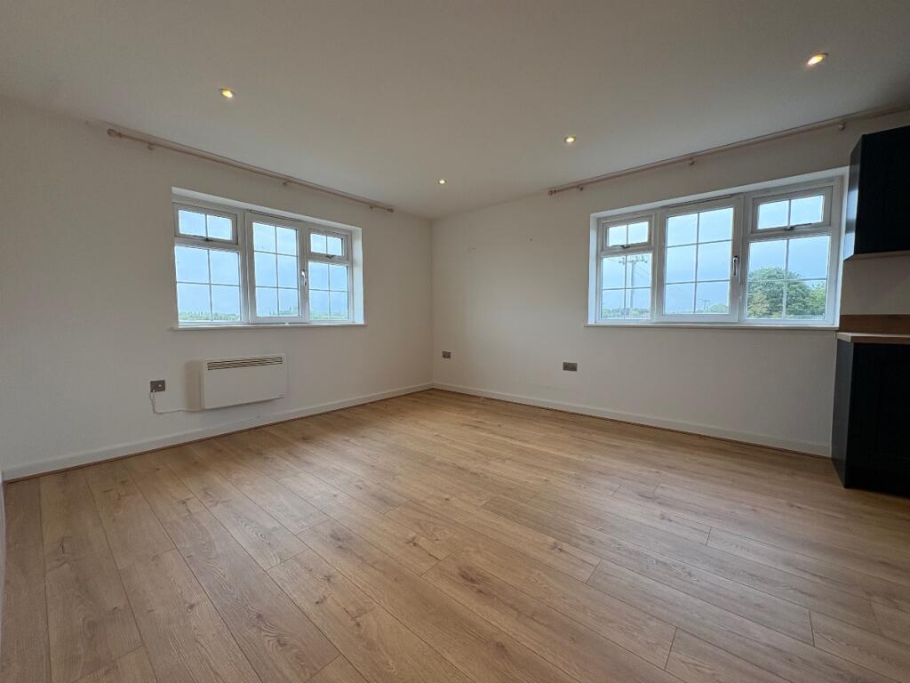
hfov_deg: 102.1
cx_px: 455
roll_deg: +0.5
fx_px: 368
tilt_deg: -3.1
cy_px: 342
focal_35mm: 14
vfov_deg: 85.7
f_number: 2.2
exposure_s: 1/130
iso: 80
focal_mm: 2.22
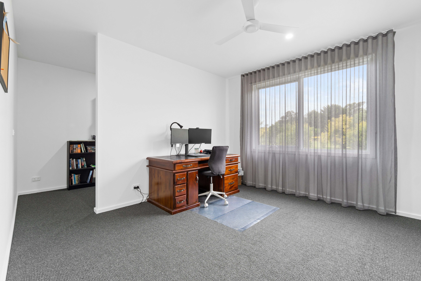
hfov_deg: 100.4
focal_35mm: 15
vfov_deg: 77.3
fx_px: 175
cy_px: 140
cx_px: 210
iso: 200
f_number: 8
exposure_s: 1/2.5
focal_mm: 10
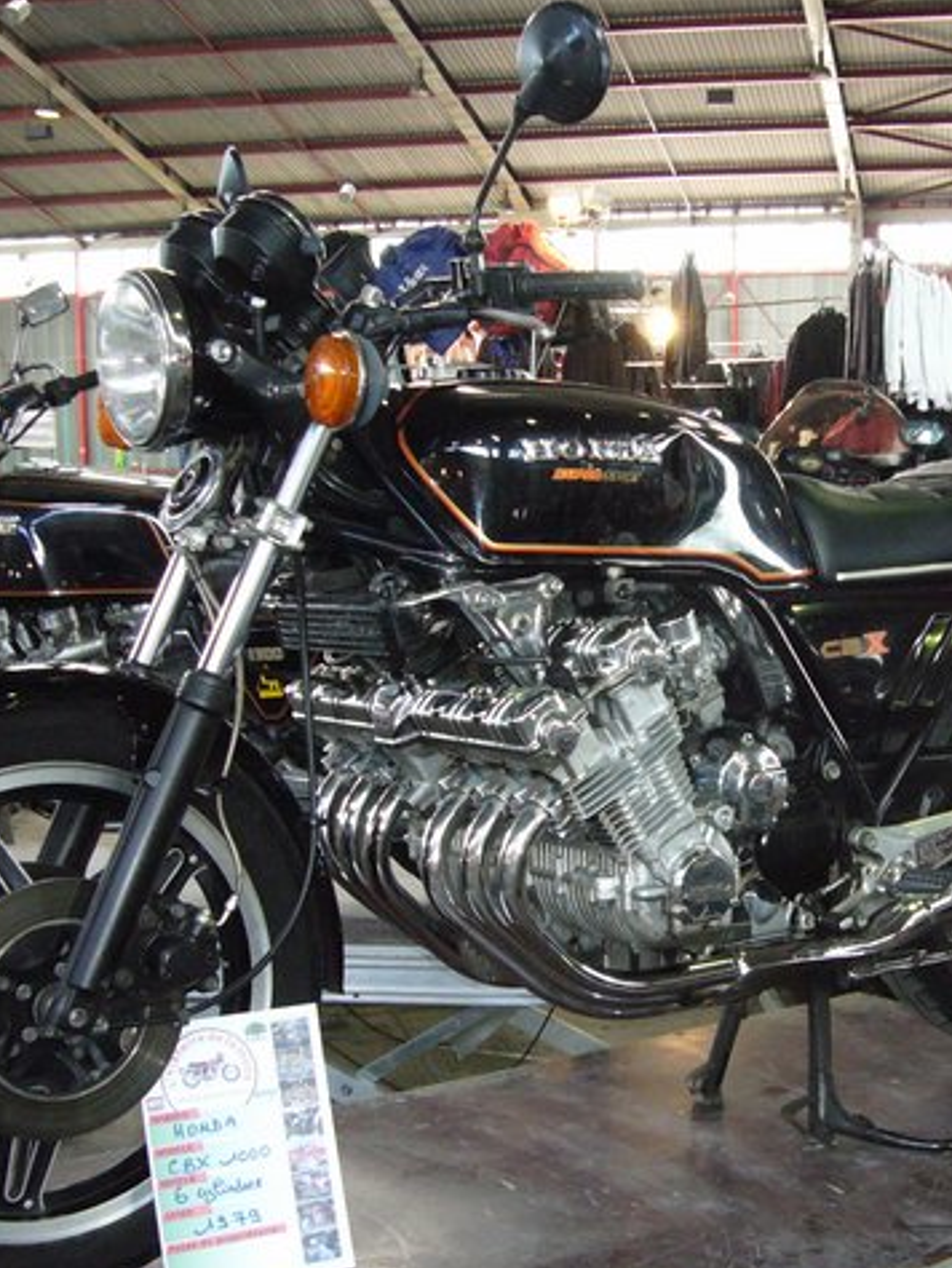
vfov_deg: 35.4
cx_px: 695
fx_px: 1978
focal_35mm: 54
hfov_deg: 26.8
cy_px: 773
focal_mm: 5.2
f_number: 2.9
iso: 200
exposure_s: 1/30
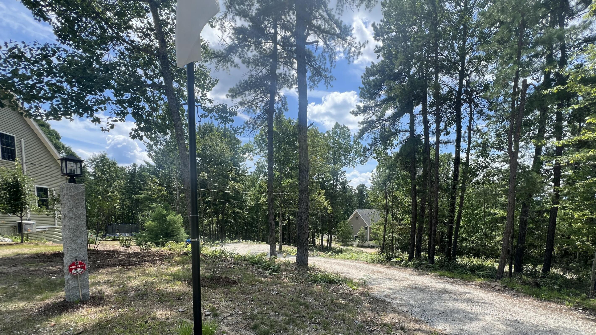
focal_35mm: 15
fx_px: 237
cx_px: 312
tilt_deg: -4.8
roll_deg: +0.0
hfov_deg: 102.9
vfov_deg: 67.8
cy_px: 234
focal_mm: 1.57
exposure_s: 1/649
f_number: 1.8
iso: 32
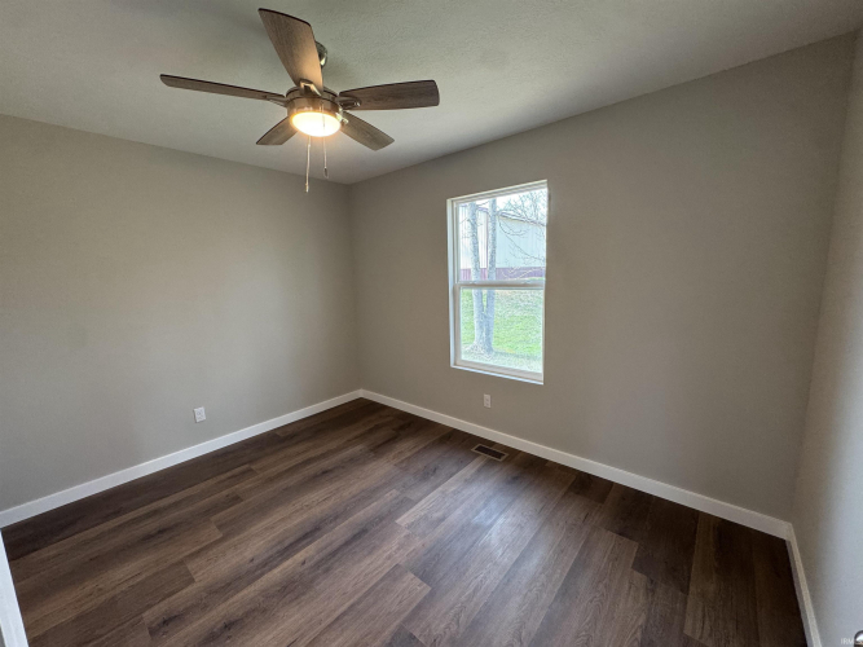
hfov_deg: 102.1
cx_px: 432
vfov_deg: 85.7
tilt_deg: -8.1
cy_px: 324
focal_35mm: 14
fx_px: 349
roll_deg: +1.8
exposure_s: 1/120
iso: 200
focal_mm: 2.22
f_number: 2.2
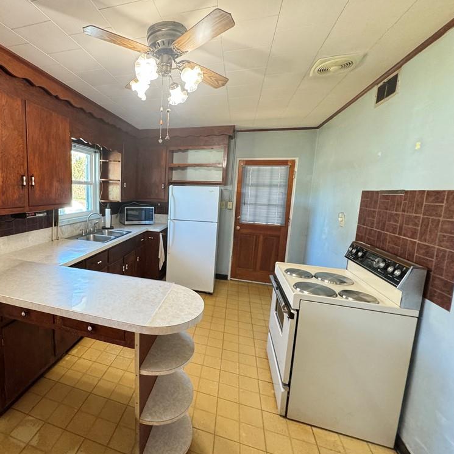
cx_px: 151
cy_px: 222
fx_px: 252
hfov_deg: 81.1
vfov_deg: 84.0
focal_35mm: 17
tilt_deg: -8.9
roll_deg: -2.8
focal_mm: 2.22
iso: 500
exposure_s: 1/60
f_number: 2.2
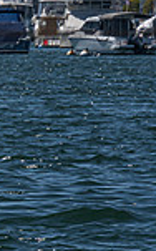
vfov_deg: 2.2
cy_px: 53
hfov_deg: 1.4
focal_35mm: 960
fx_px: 6549
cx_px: -407
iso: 250
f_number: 16
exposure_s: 1/640
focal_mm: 200
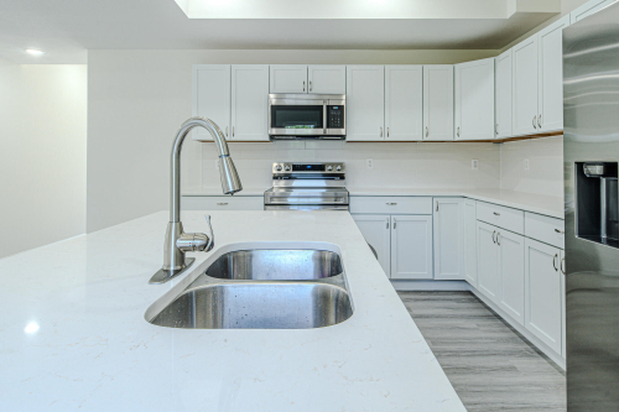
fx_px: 361
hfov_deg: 81.2
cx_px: 298
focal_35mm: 21
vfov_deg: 59.3
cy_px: 182
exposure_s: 1/125
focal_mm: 14
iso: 160
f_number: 11
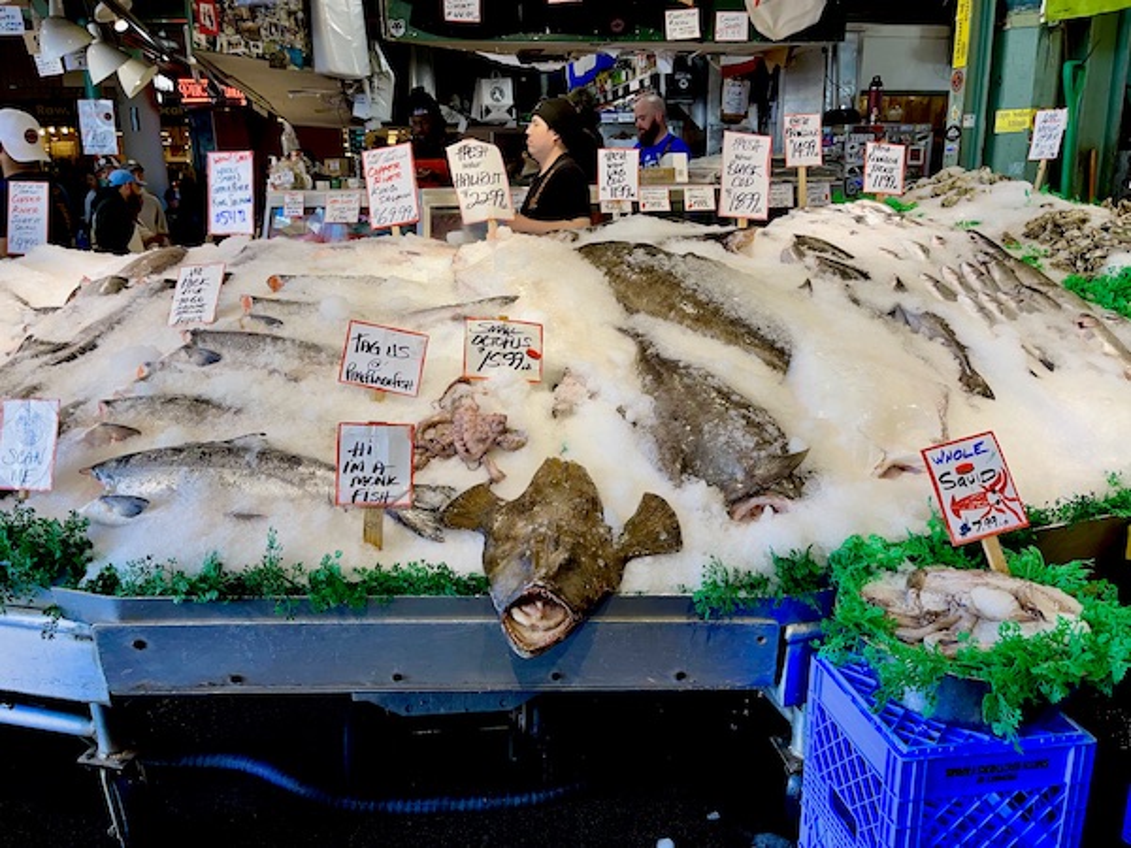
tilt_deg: -15.6
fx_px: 849
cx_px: 566
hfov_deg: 67.3
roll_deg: +2.3
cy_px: 424
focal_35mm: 26
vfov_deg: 53.1
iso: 32
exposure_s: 1/141
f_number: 1.6
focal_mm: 5.1
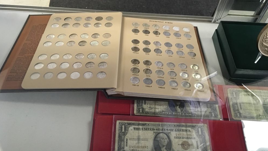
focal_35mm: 32
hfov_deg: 61.0
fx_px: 227
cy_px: 93
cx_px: 134
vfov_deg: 36.5
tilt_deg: -54.3
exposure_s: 1/24
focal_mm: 4.15
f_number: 2.2
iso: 200
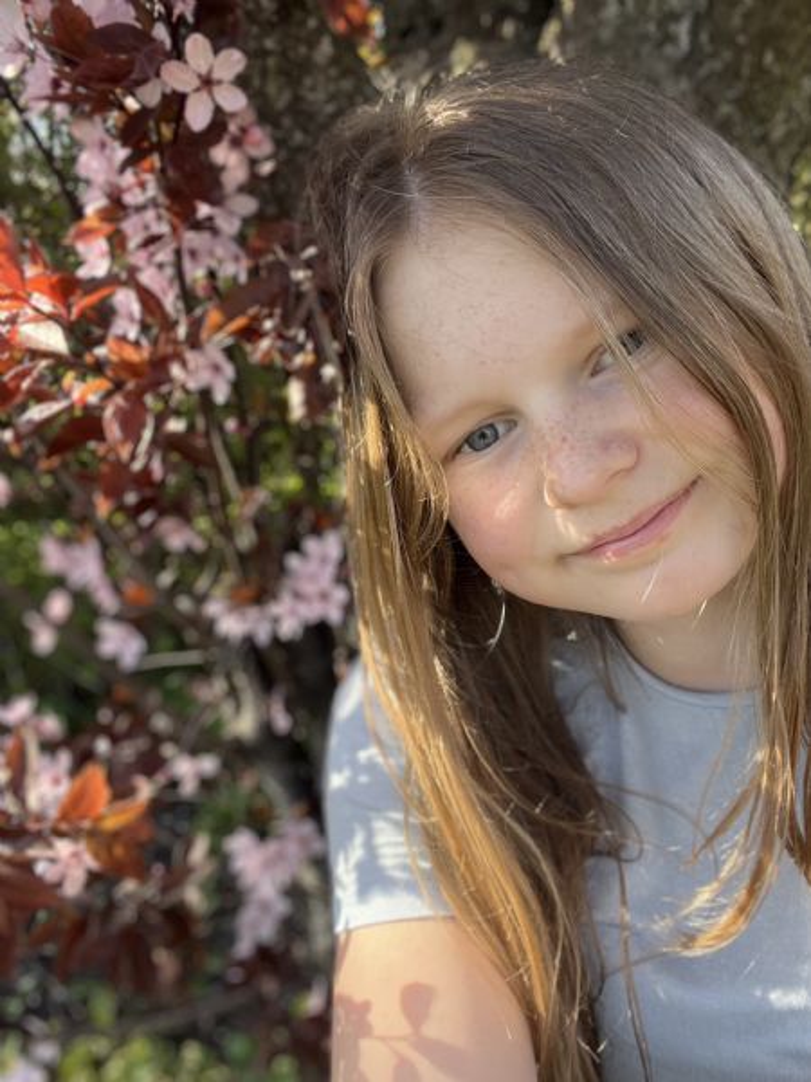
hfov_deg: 46.8
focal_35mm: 30
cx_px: 406
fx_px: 937
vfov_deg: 60.0
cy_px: 541
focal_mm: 2.71
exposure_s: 1/121
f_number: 2.2
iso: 32
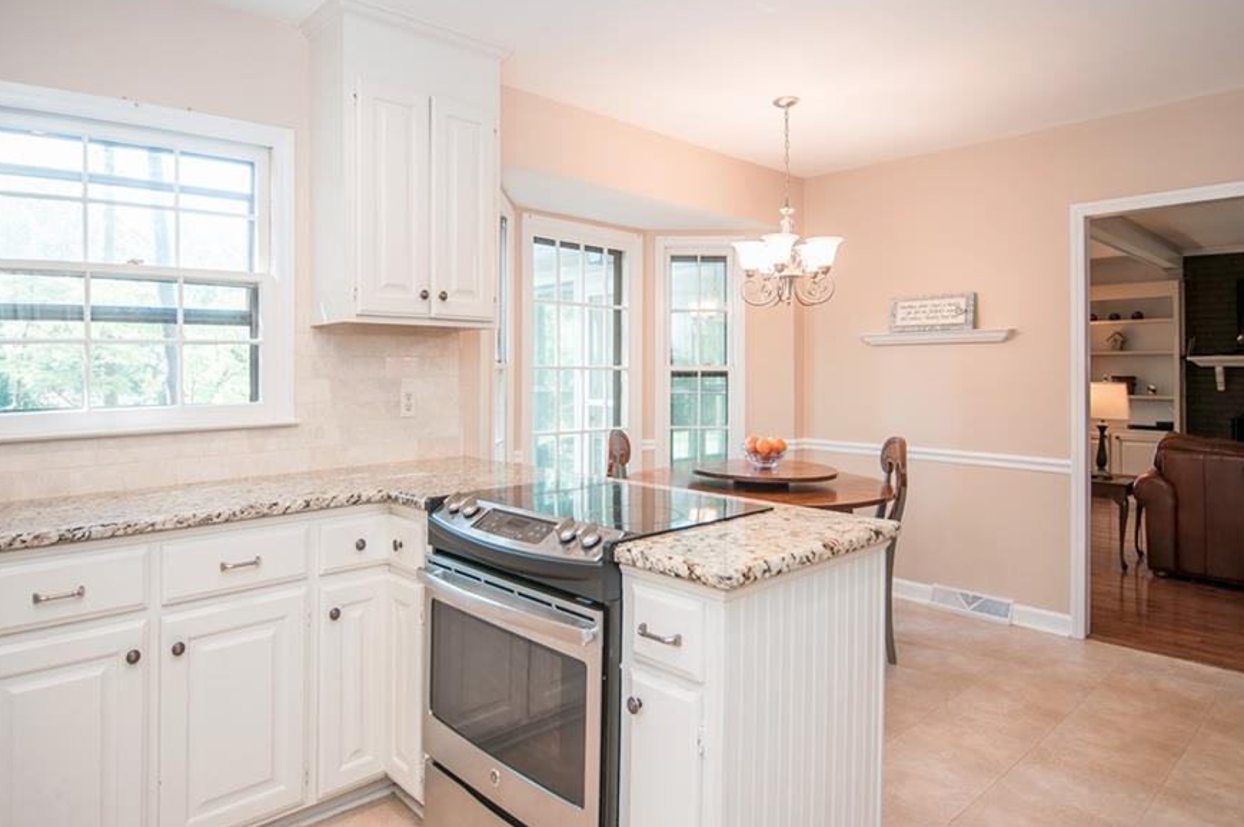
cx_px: 619
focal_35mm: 20
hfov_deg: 84.0
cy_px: 422
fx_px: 690
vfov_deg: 61.8
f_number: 4.5
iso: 125
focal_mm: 17
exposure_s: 1/15
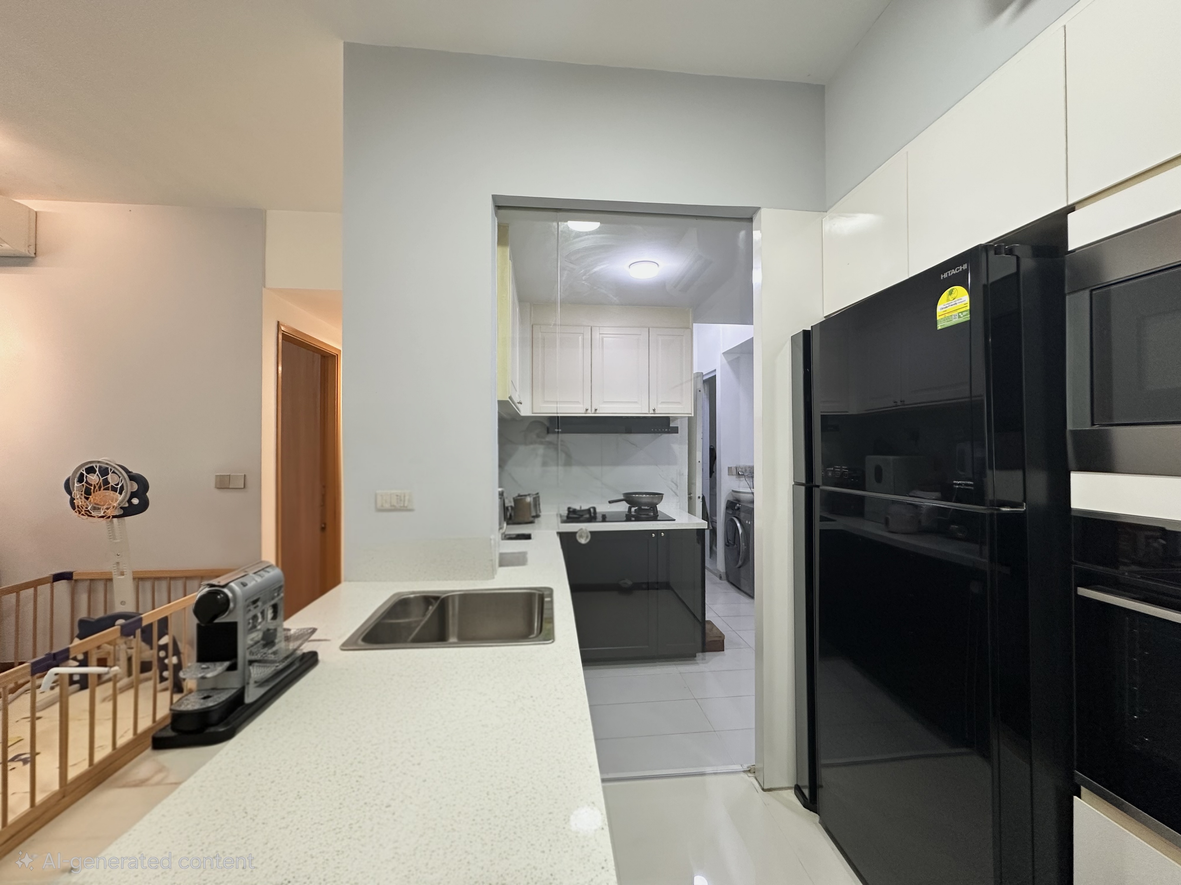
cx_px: 590
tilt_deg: +0.6
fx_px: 478
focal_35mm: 14
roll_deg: +0.1
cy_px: 442
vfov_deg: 85.7
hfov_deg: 102.1
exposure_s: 1/50
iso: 160
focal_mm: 2.22
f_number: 2.2
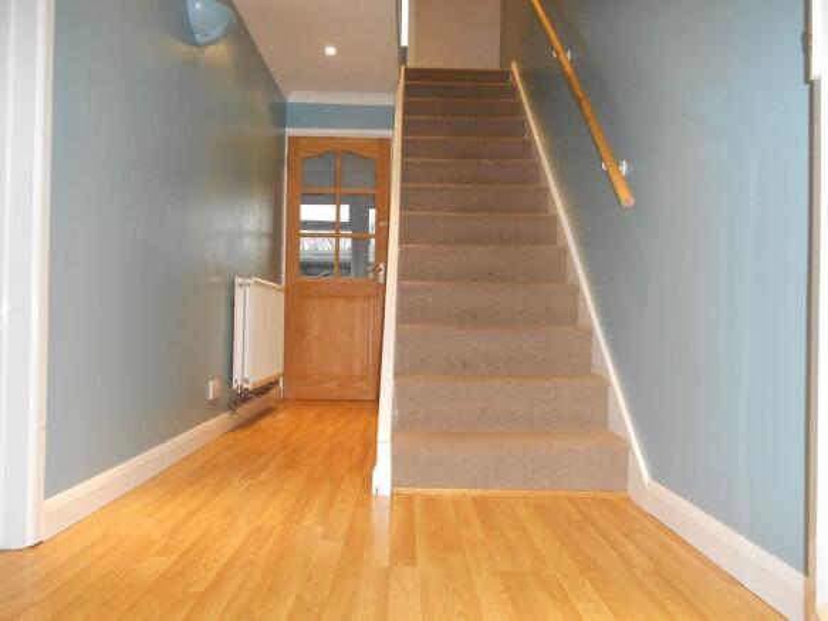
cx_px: 414
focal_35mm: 26
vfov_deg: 53.0
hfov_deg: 67.3
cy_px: 310
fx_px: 622
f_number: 3.2
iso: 320
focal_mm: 4.6
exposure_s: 1/25
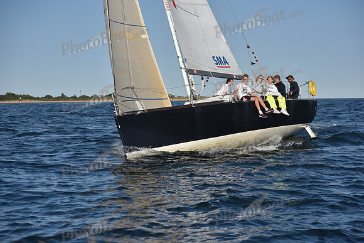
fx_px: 708
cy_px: 122
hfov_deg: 28.8
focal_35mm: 70
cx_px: 182
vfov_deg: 19.5
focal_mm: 70
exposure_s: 1/1600
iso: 250
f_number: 5
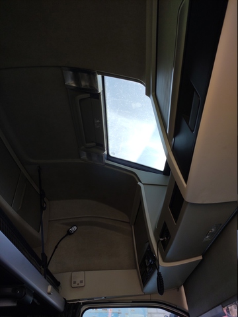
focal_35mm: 25
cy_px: 158
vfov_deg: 69.4
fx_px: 229
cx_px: 119
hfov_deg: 54.9
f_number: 1.79
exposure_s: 1/100
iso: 115
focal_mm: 4.74
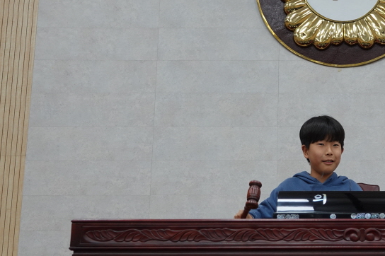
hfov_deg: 28.5
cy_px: 126
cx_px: 347
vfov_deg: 20.0
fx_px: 727
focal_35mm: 68
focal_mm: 13.7
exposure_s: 1/40
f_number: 3.2
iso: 125
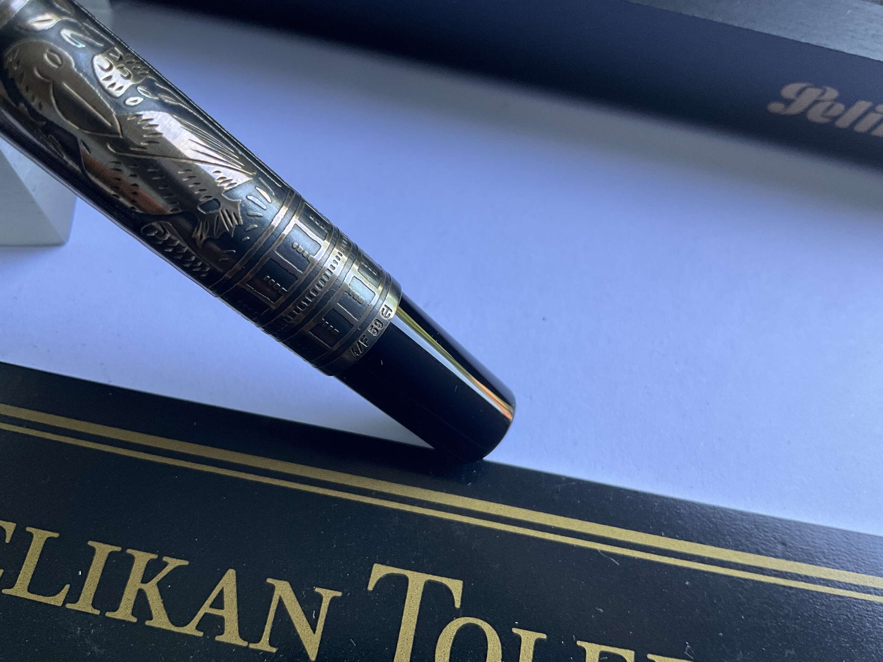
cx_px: 442
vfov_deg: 48.2
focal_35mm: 29
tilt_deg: -65.3
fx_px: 740
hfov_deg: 61.7
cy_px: 331
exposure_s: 1/122
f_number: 1.8
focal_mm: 3
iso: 64
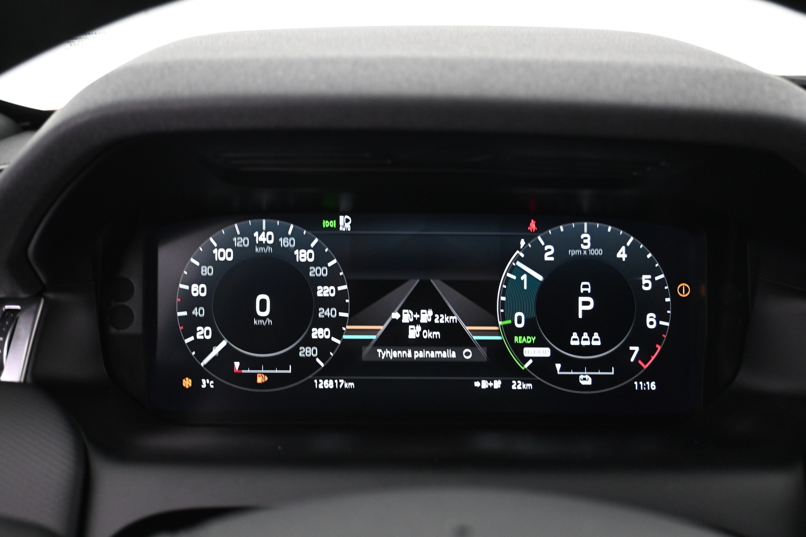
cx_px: 403
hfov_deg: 56.1
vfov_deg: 39.1
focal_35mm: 34
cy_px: 268
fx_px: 756
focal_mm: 22.5
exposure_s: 1/10
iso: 1600
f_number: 4
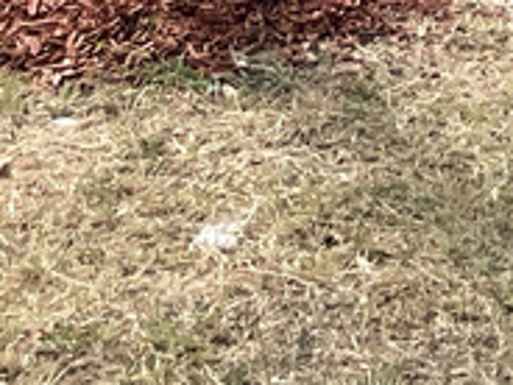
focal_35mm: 227
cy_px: -1069
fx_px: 3364
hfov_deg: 8.0
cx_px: 1291
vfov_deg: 5.7
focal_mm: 3
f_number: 1.8
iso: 16
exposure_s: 1/1221
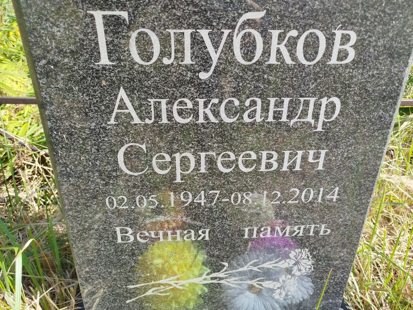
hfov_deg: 71.6
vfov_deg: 56.8
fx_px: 286
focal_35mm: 24
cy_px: 155
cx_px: 206
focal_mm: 5.31
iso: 50
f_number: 1.7
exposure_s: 1/346
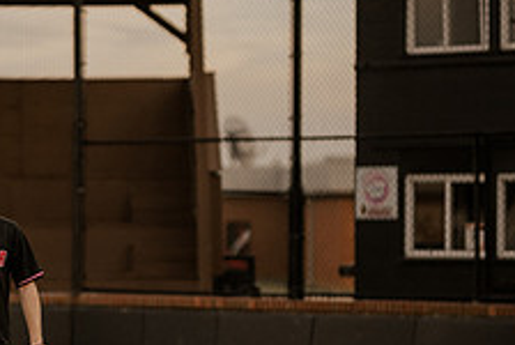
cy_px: 300
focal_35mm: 220
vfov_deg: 6.3
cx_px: -16
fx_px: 3151
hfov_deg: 9.3
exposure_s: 1/3200
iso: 800
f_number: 1.4
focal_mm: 85
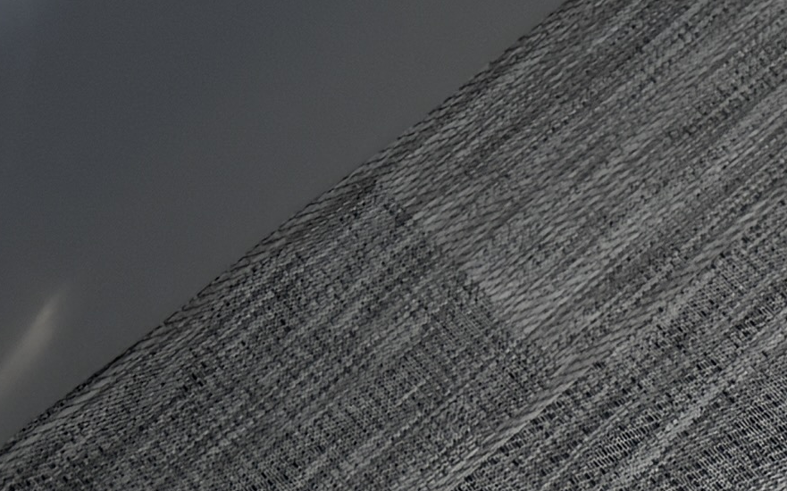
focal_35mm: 165
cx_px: -448
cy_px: -1133
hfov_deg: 12.0
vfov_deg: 6.9
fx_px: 3538
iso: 80
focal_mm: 6.76
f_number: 1.78
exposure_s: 1/5714
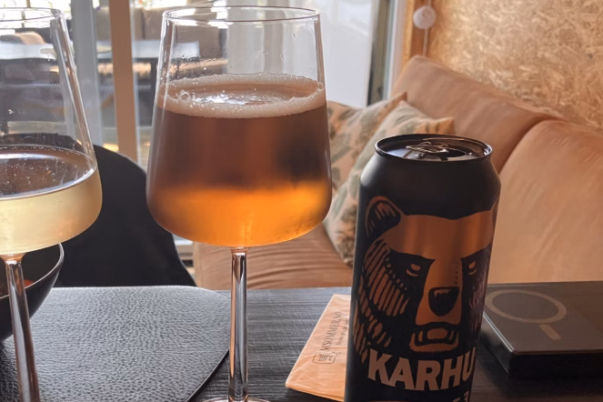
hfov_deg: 43.0
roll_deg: +1.8
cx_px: 200
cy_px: 295
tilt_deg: -23.6
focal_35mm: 45
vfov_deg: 29.5
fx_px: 754
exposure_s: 1/67
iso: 80
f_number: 1.8
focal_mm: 3.99
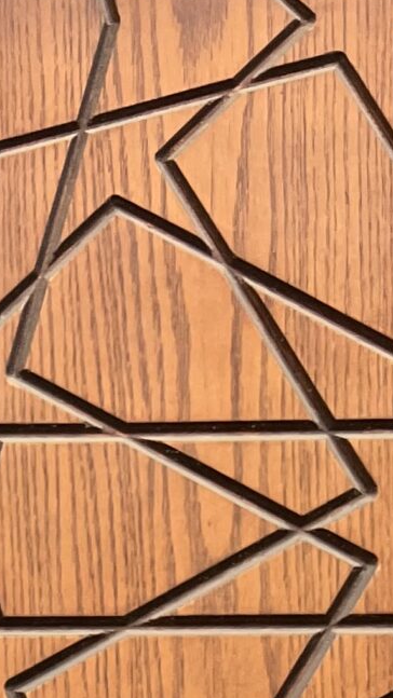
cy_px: 1349
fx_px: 2075
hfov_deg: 10.2
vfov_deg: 15.6
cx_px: -336
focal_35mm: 112
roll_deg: +0.1
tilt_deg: +2.9
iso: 125
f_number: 1.5
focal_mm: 5.7
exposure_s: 1/108
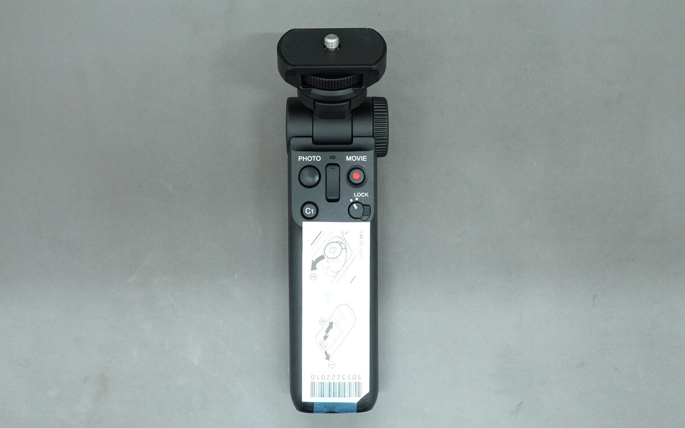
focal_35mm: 44
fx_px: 821
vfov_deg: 29.2
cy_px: 215
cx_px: 342
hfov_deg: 45.3
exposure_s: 1/50
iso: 1600
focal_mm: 15.9
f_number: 5
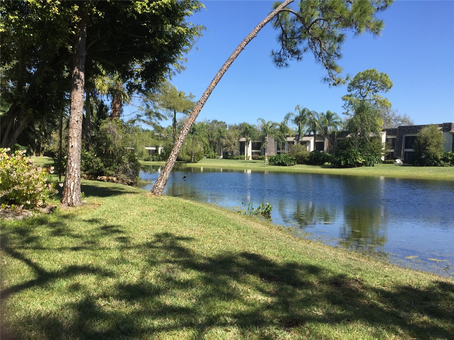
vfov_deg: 48.2
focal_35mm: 29
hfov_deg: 61.7
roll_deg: -1.2
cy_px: 170
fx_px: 380
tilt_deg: -1.4
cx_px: 227
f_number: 2.2
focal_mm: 4.15
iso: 32
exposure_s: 1/1522
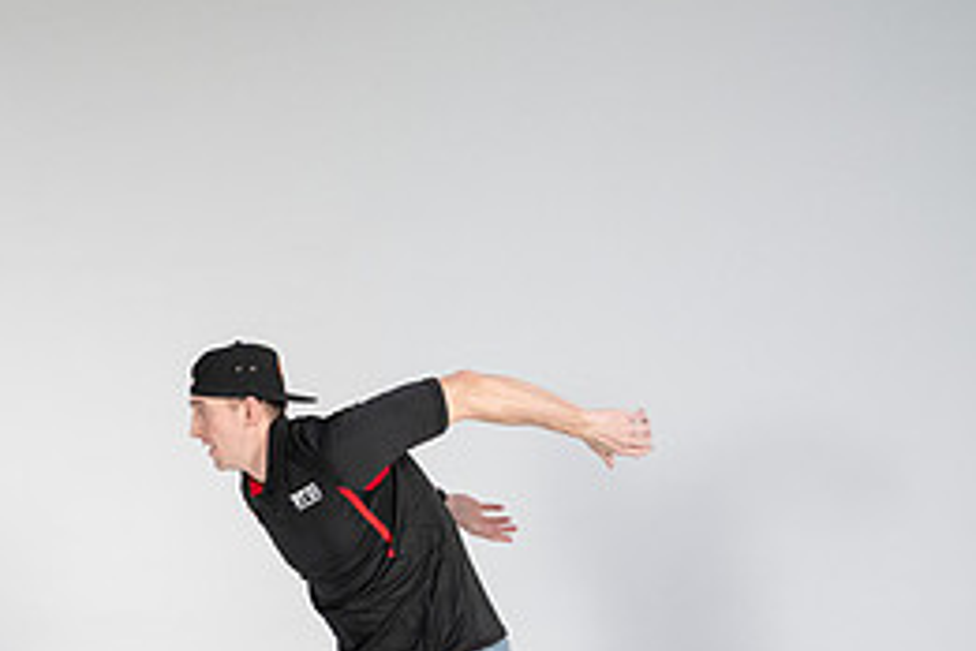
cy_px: 561
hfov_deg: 29.3
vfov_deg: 21.8
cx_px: -132
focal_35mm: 61
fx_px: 1654
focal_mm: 24
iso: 1250
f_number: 3.5
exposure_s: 1/500
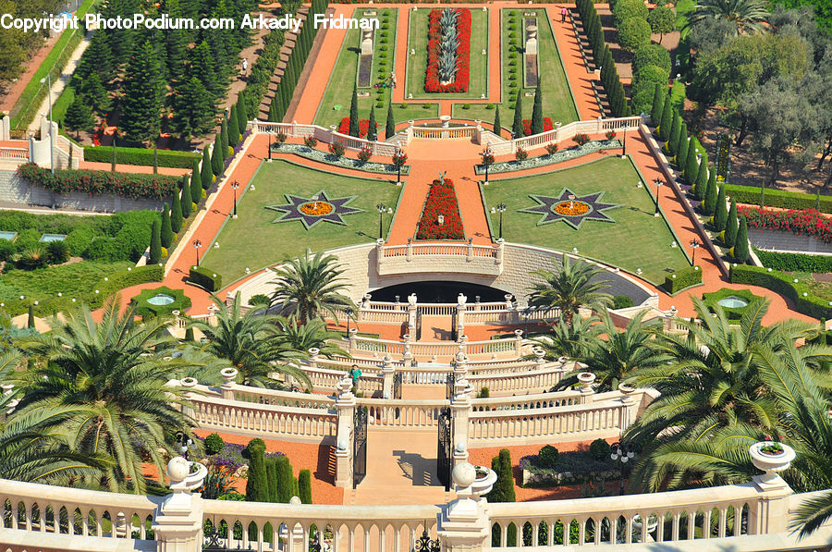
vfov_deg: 8.7
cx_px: 416
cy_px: 276
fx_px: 3634
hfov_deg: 13.1
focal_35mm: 158
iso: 200
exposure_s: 1/800
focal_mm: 105
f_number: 8
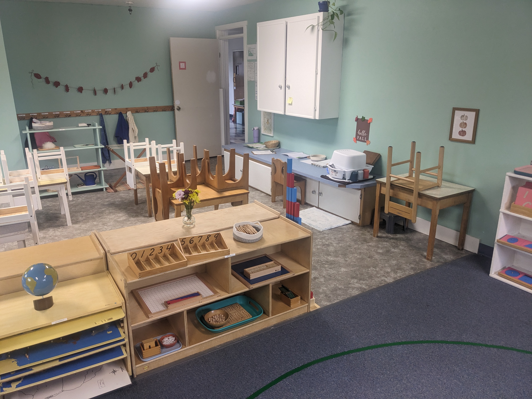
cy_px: 200
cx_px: 266
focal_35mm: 27
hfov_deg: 65.3
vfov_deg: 51.4
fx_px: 415
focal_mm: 4.38
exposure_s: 1/61.4
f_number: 1.73
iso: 84
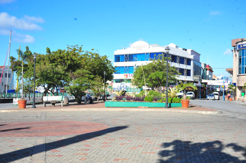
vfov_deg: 29.2
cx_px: 123
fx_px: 314
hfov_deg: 42.8
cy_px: 82
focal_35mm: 46
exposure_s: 1/500
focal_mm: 46
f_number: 6.3
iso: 200
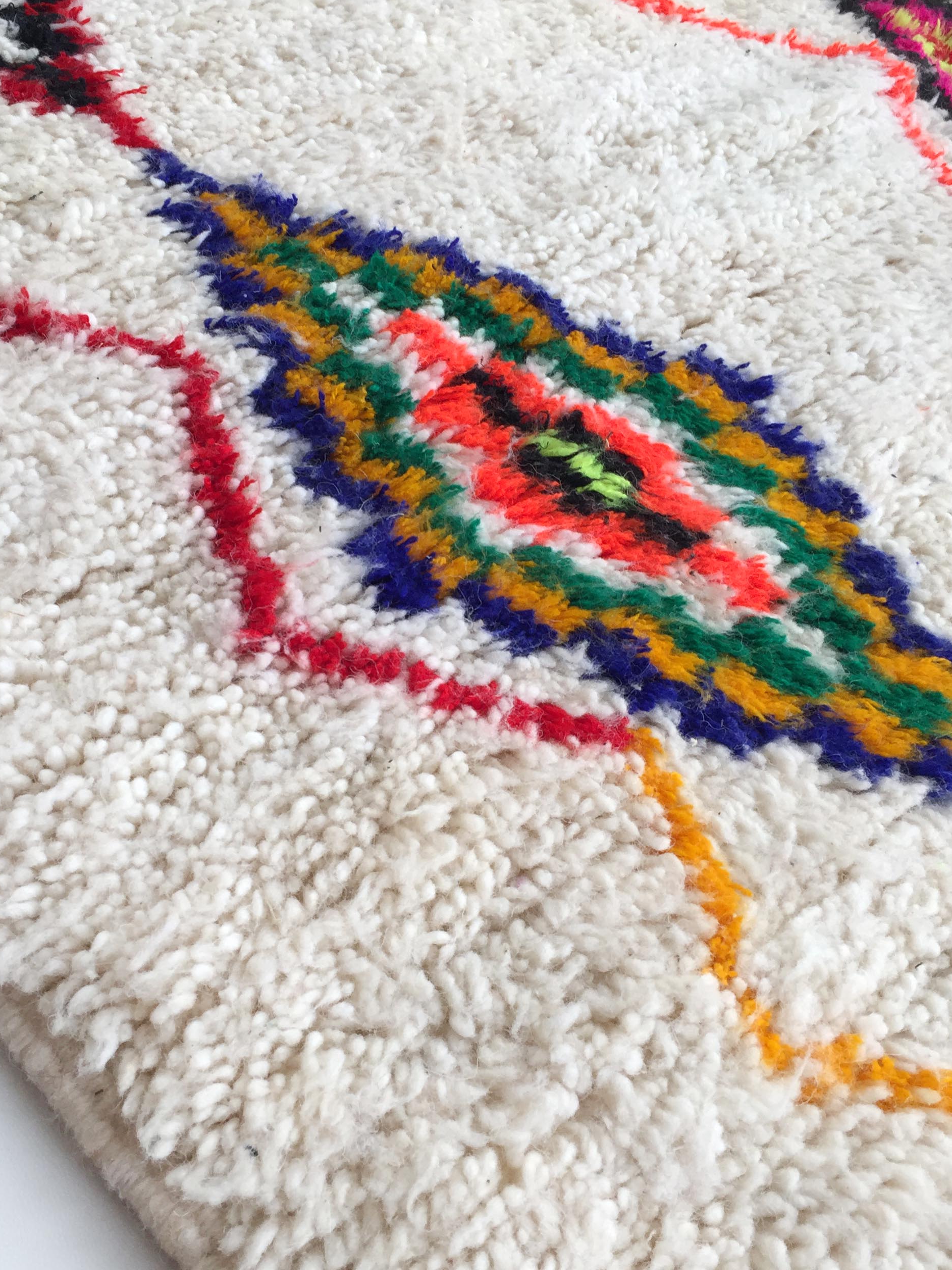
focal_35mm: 38
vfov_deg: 49.0
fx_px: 1394
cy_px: 642
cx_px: 383
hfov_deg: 37.6
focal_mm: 4.15
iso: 50
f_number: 2.2
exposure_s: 1/120
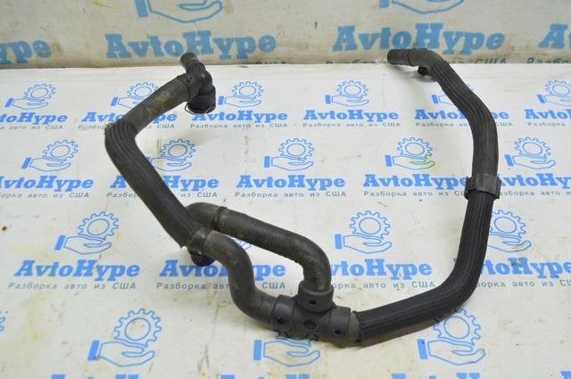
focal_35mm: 33
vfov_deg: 39.9
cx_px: 286
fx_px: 523
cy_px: 190
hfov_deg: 57.3
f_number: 5.6
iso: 400
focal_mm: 22
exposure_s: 1/20
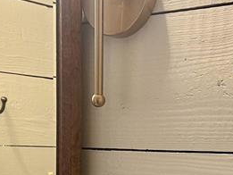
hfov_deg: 20.8
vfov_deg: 15.3
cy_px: 192
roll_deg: -1.0
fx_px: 633
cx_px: 130
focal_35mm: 94
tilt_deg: -4.4
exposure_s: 1/60
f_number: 1.78
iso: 125
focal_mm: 6.86
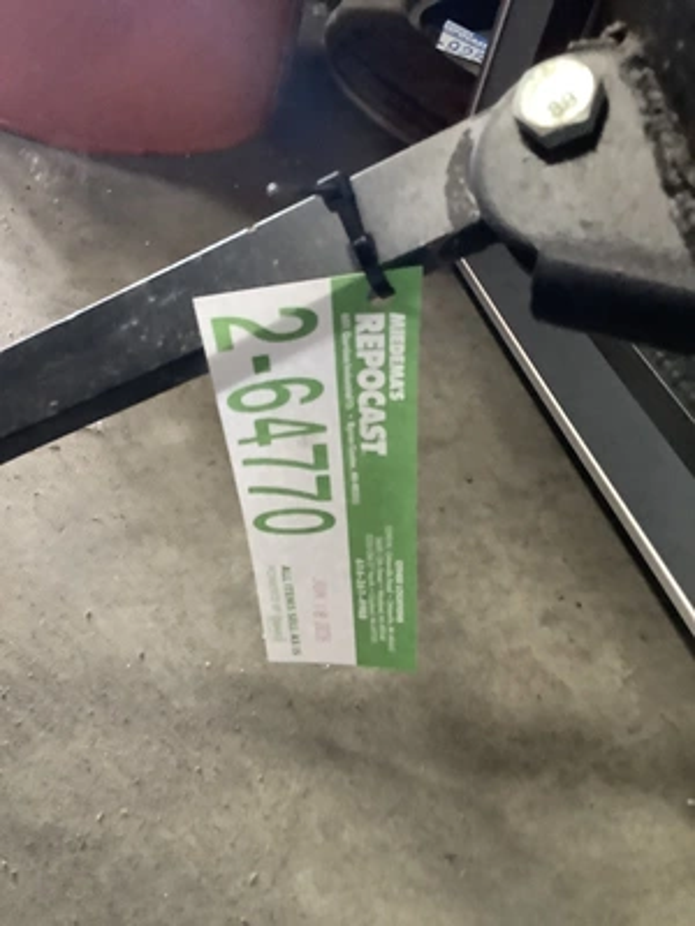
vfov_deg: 58.4
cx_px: 348
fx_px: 830
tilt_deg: -43.8
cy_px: 463
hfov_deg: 45.4
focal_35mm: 31
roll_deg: -15.9
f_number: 2.4
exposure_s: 1/24
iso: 640
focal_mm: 3.3
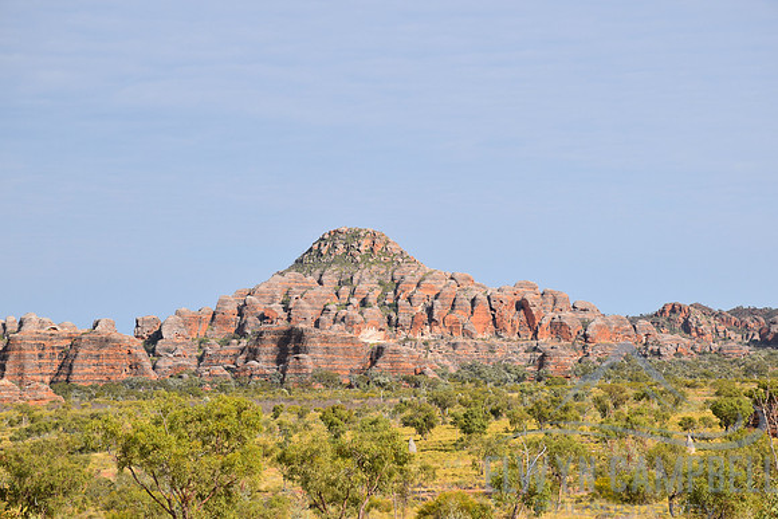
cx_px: 389
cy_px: 260
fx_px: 2918
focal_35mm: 135
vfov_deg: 10.2
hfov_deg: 15.2
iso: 200
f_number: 10
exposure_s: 1/400
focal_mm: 90
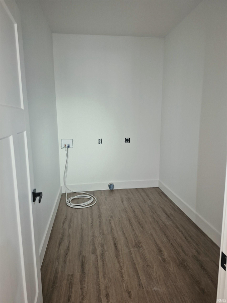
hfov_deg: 58.9
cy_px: 152
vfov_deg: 73.9
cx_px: 114
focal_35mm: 23
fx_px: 201
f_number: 1.8
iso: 500
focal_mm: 5.4
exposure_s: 1/60.2
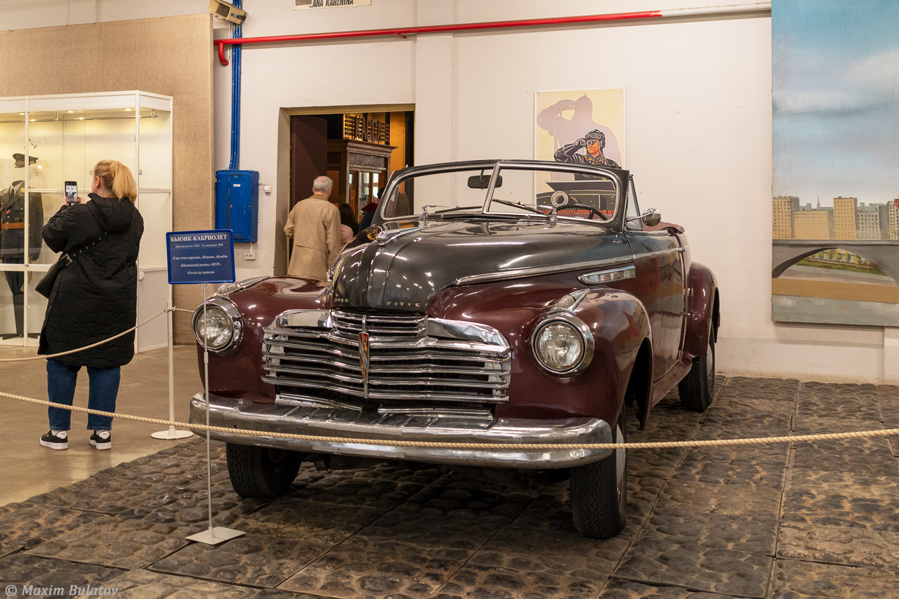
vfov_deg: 41.7
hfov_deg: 59.5
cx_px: 450
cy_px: 300
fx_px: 786
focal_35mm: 32
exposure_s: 1/30
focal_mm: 21
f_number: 3.8
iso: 250
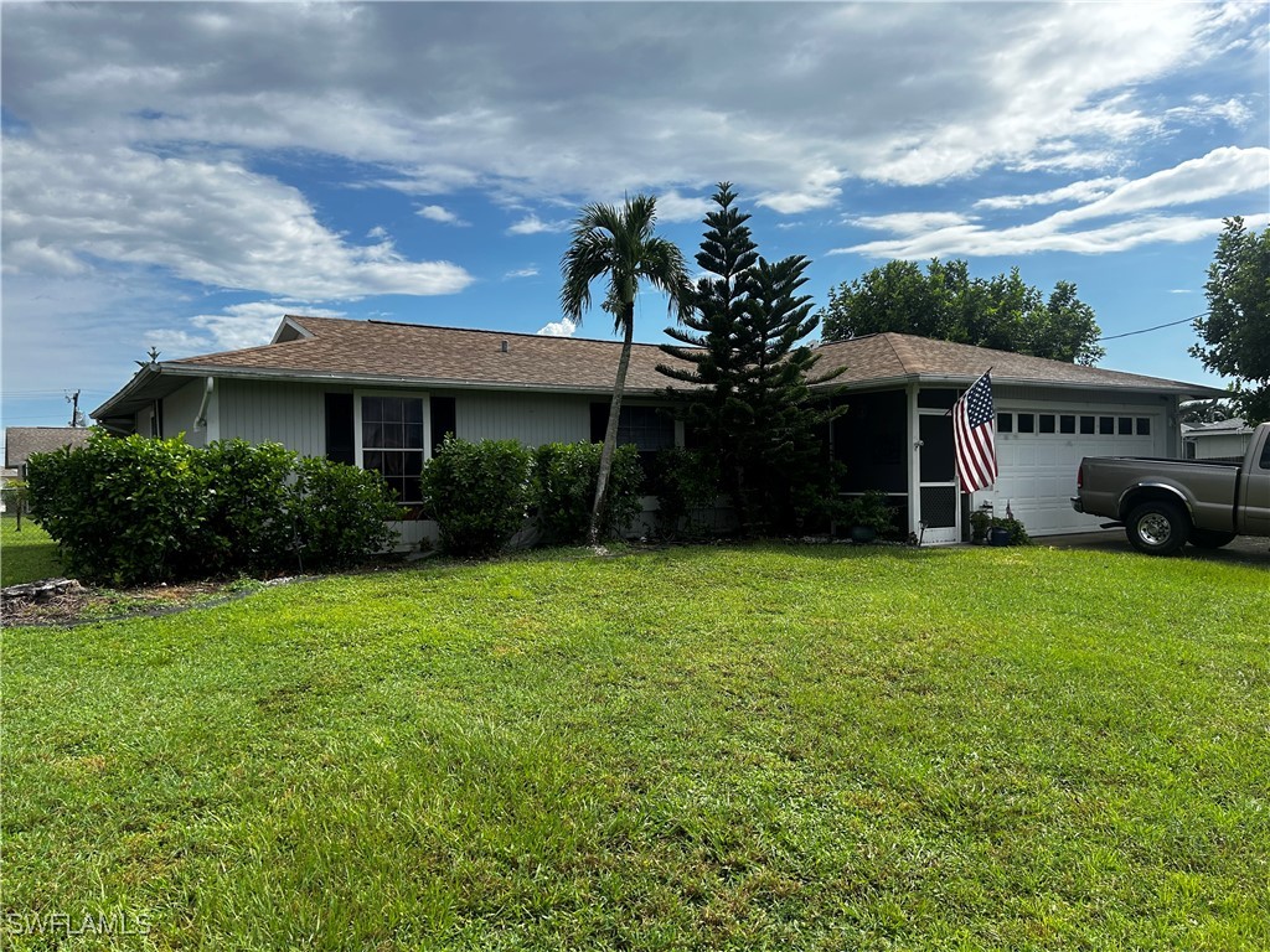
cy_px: 476
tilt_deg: +0.9
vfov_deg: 53.1
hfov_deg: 67.3
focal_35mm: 26
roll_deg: +1.4
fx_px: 954
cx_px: 635
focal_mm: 5.7
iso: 50
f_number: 1.5
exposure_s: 1/4831
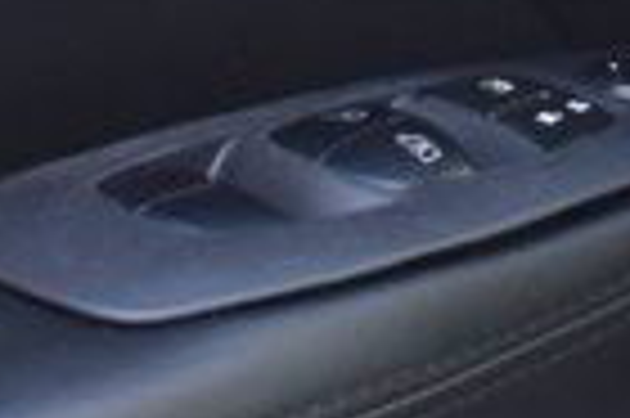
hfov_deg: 6.4
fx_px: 5168
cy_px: -800
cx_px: 1868
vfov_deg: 4.5
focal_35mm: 296
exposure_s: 1/40
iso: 400
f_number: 7.1
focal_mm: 27
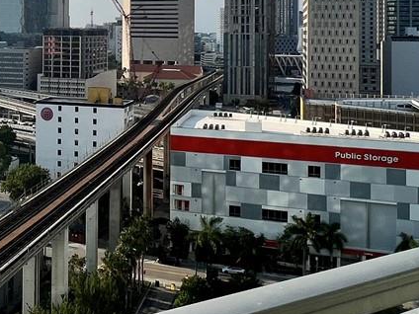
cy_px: 27
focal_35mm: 49
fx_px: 593
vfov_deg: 28.4
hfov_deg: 36.2
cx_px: 33
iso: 32
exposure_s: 1/2732
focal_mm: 1.57
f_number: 1.8
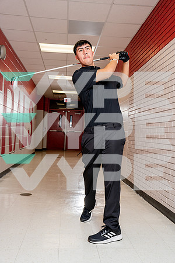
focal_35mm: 36
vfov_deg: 53.1
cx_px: 88
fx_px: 262
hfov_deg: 36.9
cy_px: 132
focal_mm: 36
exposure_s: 1/200
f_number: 5.6
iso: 250
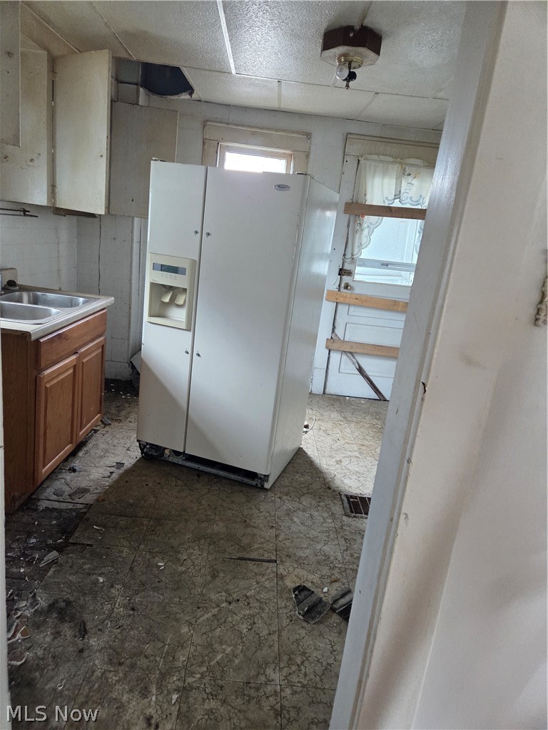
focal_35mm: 23
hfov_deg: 58.9
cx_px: 274
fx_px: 485
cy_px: 365
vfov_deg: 73.9
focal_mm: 5.4
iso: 640
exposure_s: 1/120
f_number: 1.8
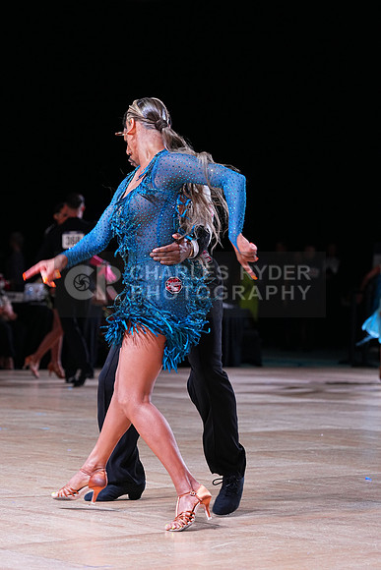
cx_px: 190
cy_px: 285
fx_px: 1824
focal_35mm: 115
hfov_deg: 11.9
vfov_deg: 17.8
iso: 2000
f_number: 4
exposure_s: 1/400
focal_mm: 115
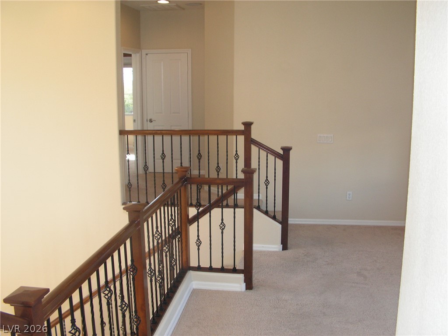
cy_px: 168
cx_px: 224
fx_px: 466
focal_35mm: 36
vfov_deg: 39.7
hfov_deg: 51.4
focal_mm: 6
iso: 64
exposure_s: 1/40
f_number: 3.2
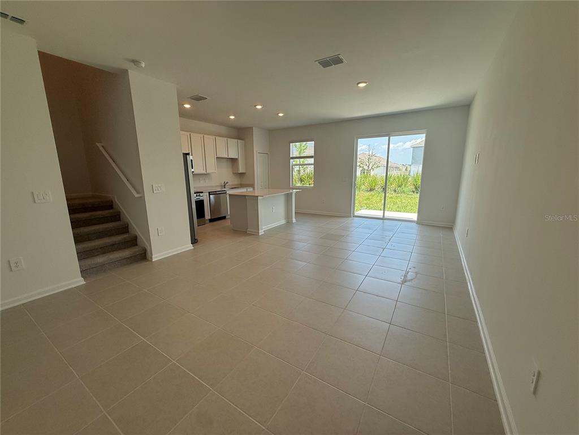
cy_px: 218
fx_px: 234
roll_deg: +0.3
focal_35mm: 14
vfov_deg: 85.7
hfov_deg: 102.1
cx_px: 290
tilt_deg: -10.6
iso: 64
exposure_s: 1/228
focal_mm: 2.22
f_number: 2.2
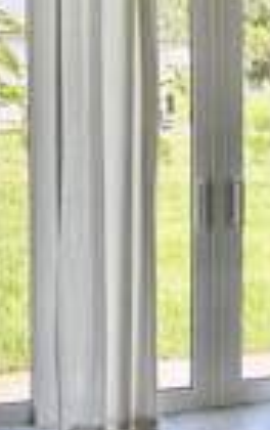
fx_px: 1020
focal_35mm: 87
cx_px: 525
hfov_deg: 13.2
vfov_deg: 23.7
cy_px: 146
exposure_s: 1/580
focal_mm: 6.86
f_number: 1.78
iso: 80
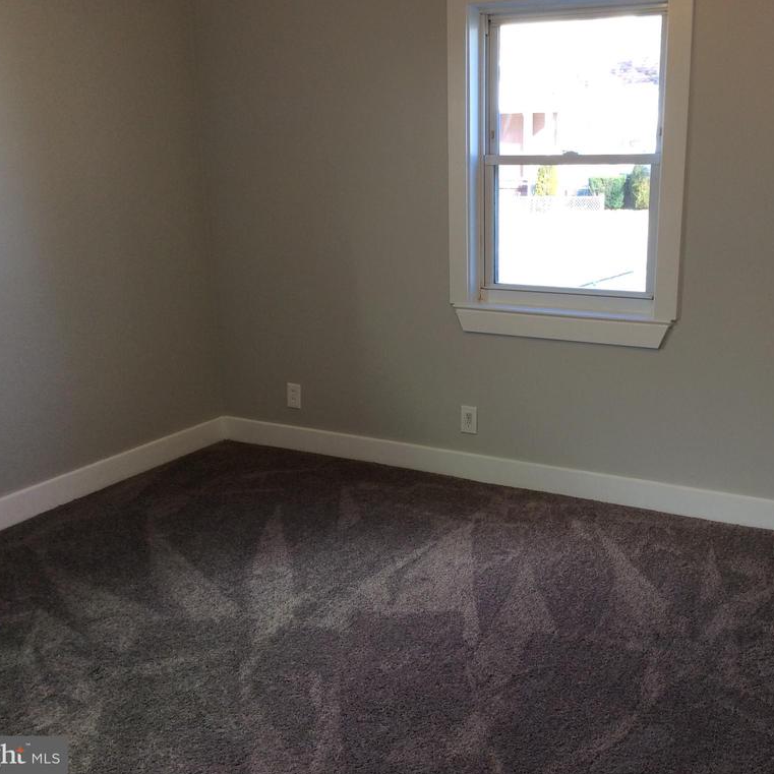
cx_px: 463
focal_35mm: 38
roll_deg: +1.0
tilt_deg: -14.1
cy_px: 388
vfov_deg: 43.9
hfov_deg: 43.6
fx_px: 961
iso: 32
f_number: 2.4
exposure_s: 1/60
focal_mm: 3.3
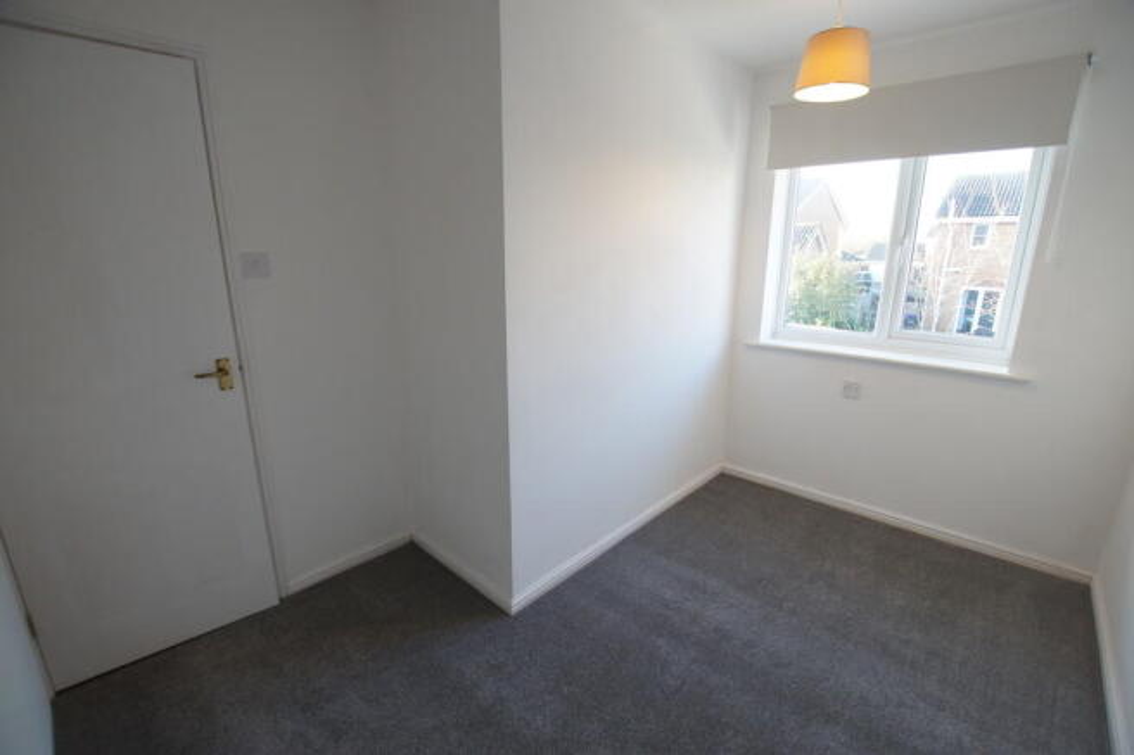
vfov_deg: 77.3
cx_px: 567
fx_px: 472
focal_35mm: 15
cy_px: 378
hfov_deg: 100.4
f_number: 4
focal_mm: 10
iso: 320
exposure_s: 1/60
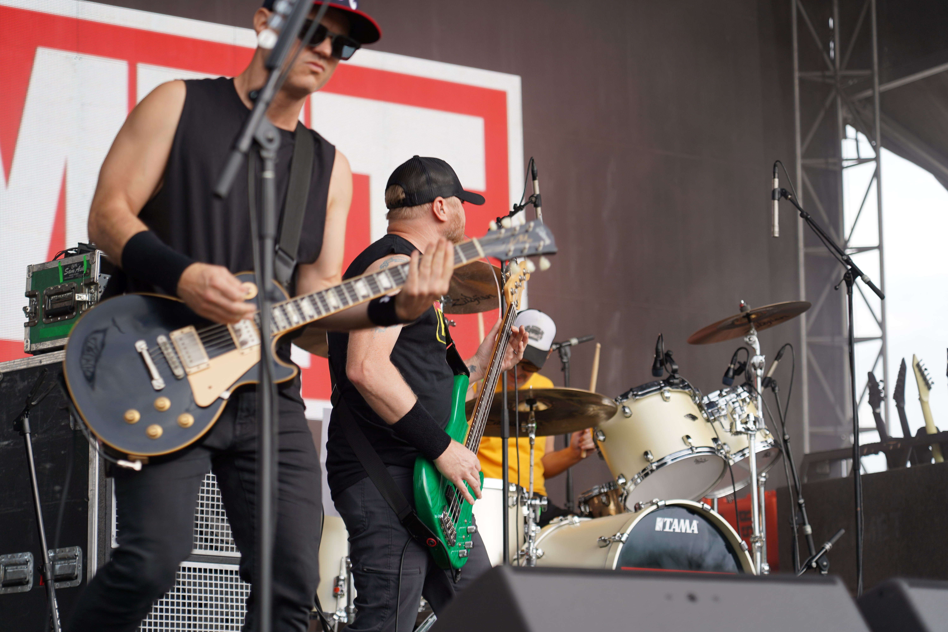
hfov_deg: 19.6
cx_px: 474
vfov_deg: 13.2
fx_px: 2738
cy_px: 316
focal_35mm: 104
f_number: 4
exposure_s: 1/125
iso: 100
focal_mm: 104
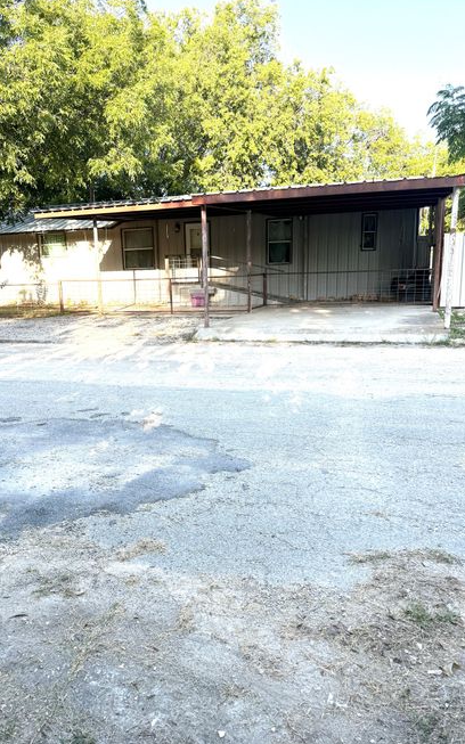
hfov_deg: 47.5
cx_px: 210
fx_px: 527
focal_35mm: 26
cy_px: 370
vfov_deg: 70.4
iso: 100
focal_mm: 6.76
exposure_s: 1/1091
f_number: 1.78
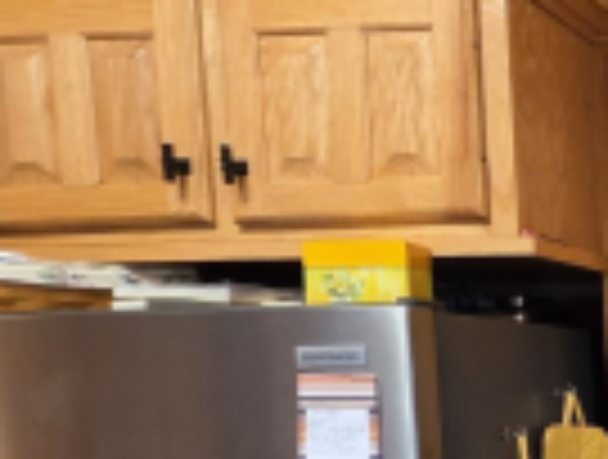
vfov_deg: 21.8
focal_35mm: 64
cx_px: 1020
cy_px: 504
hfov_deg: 22.1
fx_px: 1127
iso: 320
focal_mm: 2.2
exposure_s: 1/60
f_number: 1.9
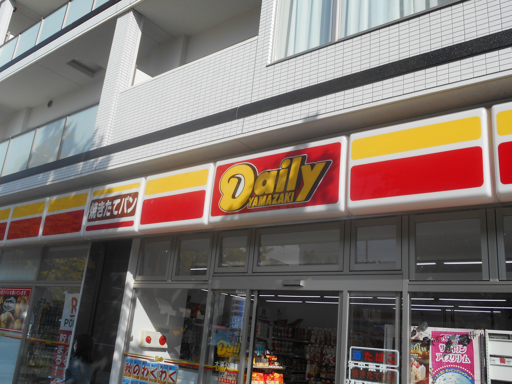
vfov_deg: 41.8
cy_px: 192
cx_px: 256
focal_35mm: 34
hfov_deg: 54.0
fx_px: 503
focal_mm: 5.8
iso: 80
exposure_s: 1/800
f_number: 3.6
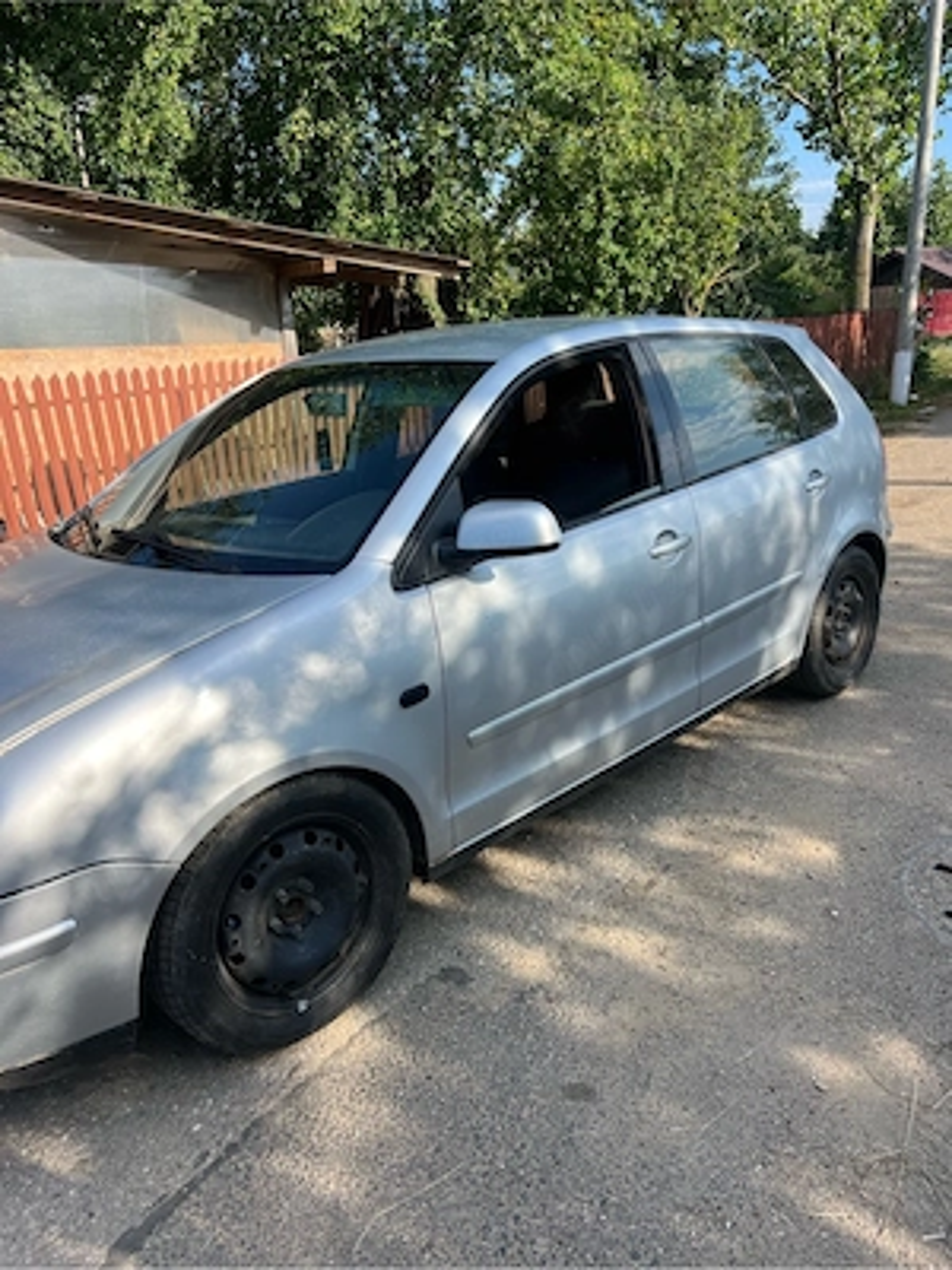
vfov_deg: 67.3
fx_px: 953
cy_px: 635
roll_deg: +1.9
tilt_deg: -14.4
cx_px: 476
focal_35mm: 26
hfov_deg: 53.1
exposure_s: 1/1869
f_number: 1.5
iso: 50
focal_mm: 5.7
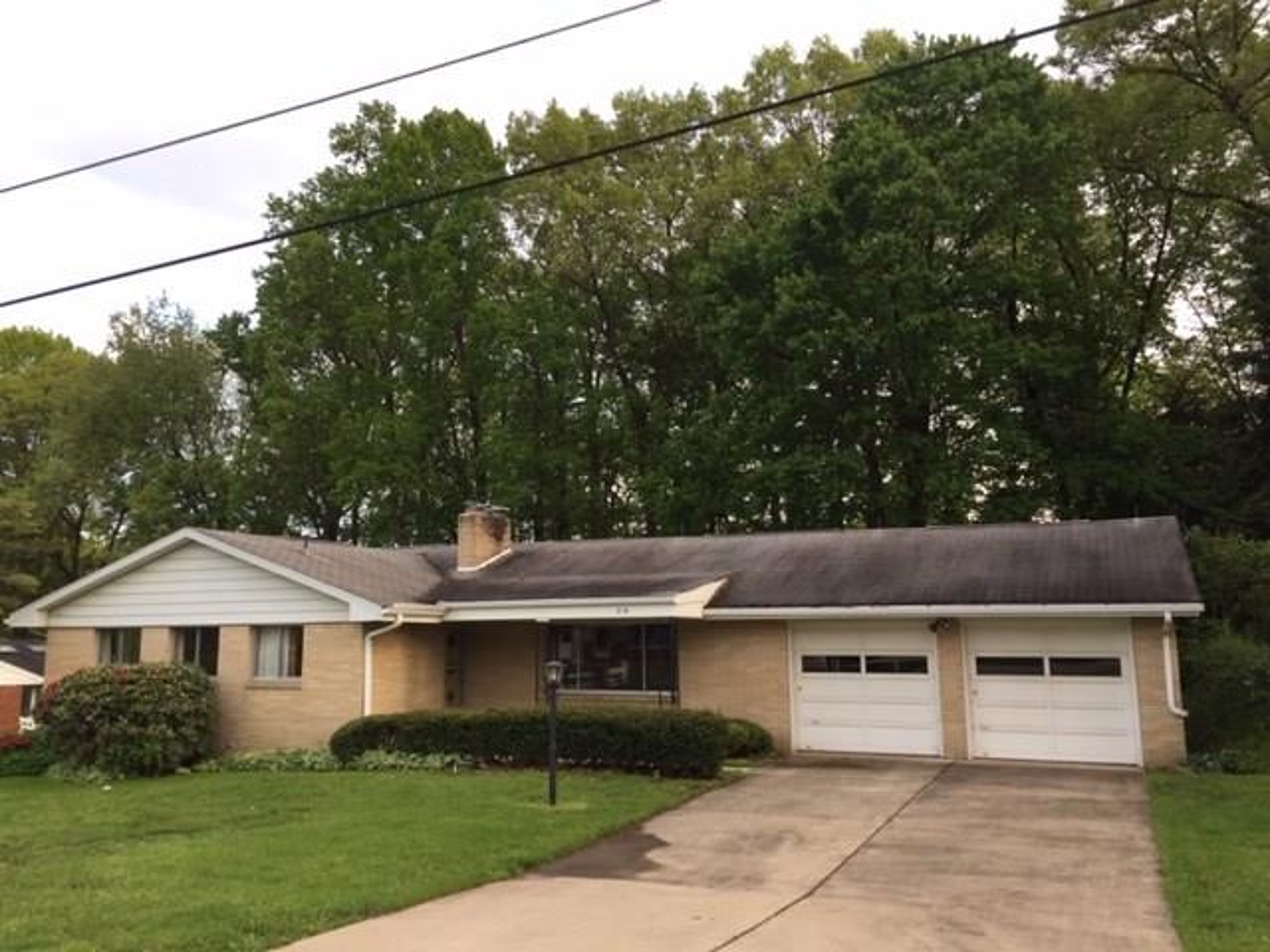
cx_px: 635
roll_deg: -0.8
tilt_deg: +10.0
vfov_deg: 48.2
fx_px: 1064
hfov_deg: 61.7
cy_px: 476
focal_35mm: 29
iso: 32
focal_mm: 4.15
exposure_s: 1/120
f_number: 2.2
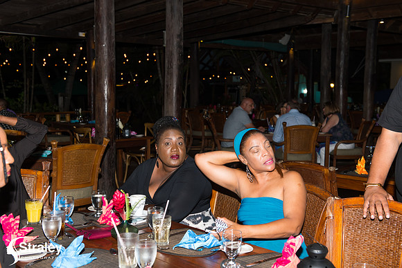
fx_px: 536
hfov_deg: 41.1
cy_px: 134
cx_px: 201
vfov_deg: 28.1
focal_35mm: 48
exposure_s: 1/100
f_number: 5.6
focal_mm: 48
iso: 400
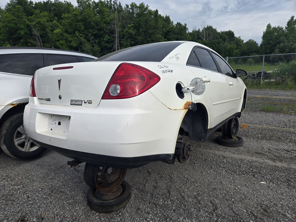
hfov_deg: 73.9
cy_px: 111
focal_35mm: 23
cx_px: 148
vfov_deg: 58.9
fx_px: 197
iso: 25
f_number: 1.8
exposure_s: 1/1493
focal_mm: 5.4
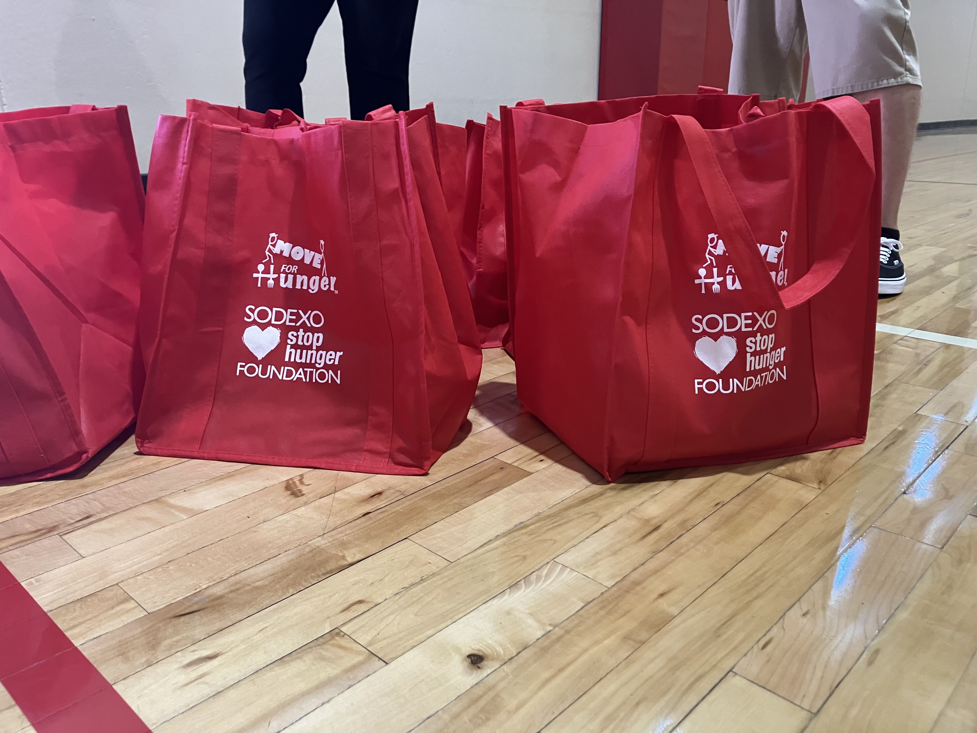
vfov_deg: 49.7
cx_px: 488
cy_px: 366
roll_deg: -0.9
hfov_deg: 63.4
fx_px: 790
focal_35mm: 28
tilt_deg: -17.0
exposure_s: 1/60
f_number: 1.8
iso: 200
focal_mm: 3.99
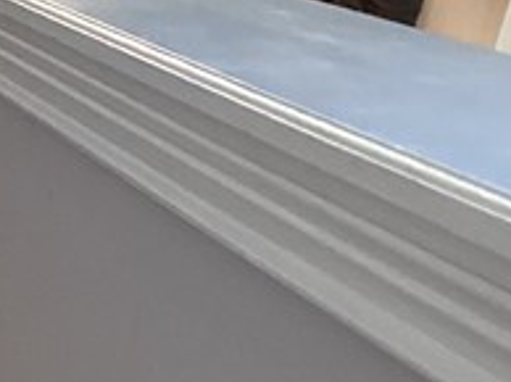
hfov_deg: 10.9
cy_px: -379
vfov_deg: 8.6
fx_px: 2418
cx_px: -537
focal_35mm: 164
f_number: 2.4
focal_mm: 3.3
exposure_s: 1/60
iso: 100
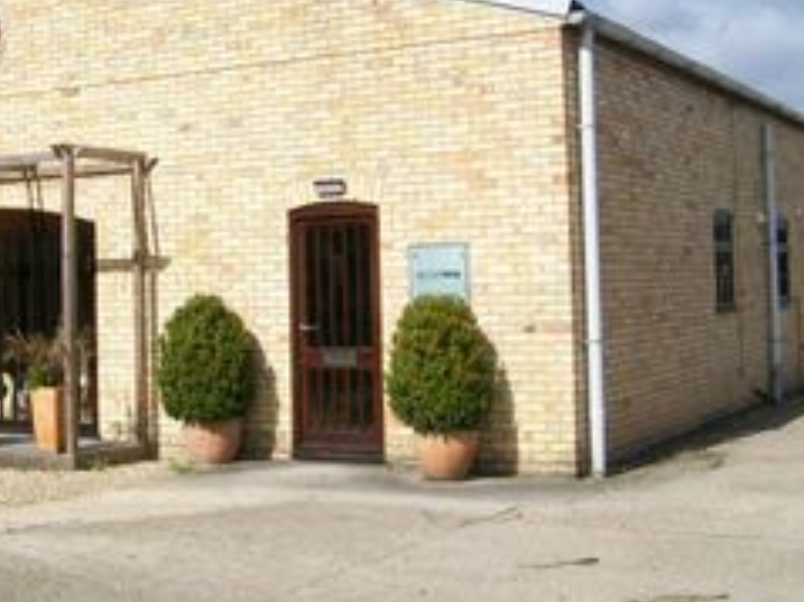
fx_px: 1323
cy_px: 172
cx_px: 249
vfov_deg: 25.4
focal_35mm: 57
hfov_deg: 33.4
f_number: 4.9
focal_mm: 6.1
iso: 64
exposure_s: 1/640
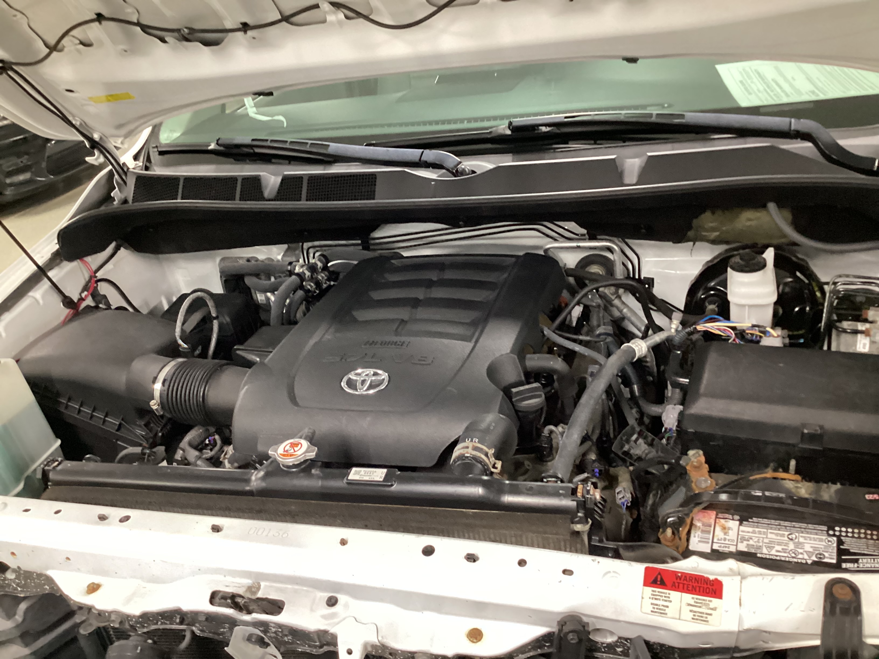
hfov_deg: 58.4
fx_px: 787
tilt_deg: -28.6
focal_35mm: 31
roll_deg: +10.0
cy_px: 330
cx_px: 440
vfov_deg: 45.4
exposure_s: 1/25
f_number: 2.4
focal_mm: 3.3
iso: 500
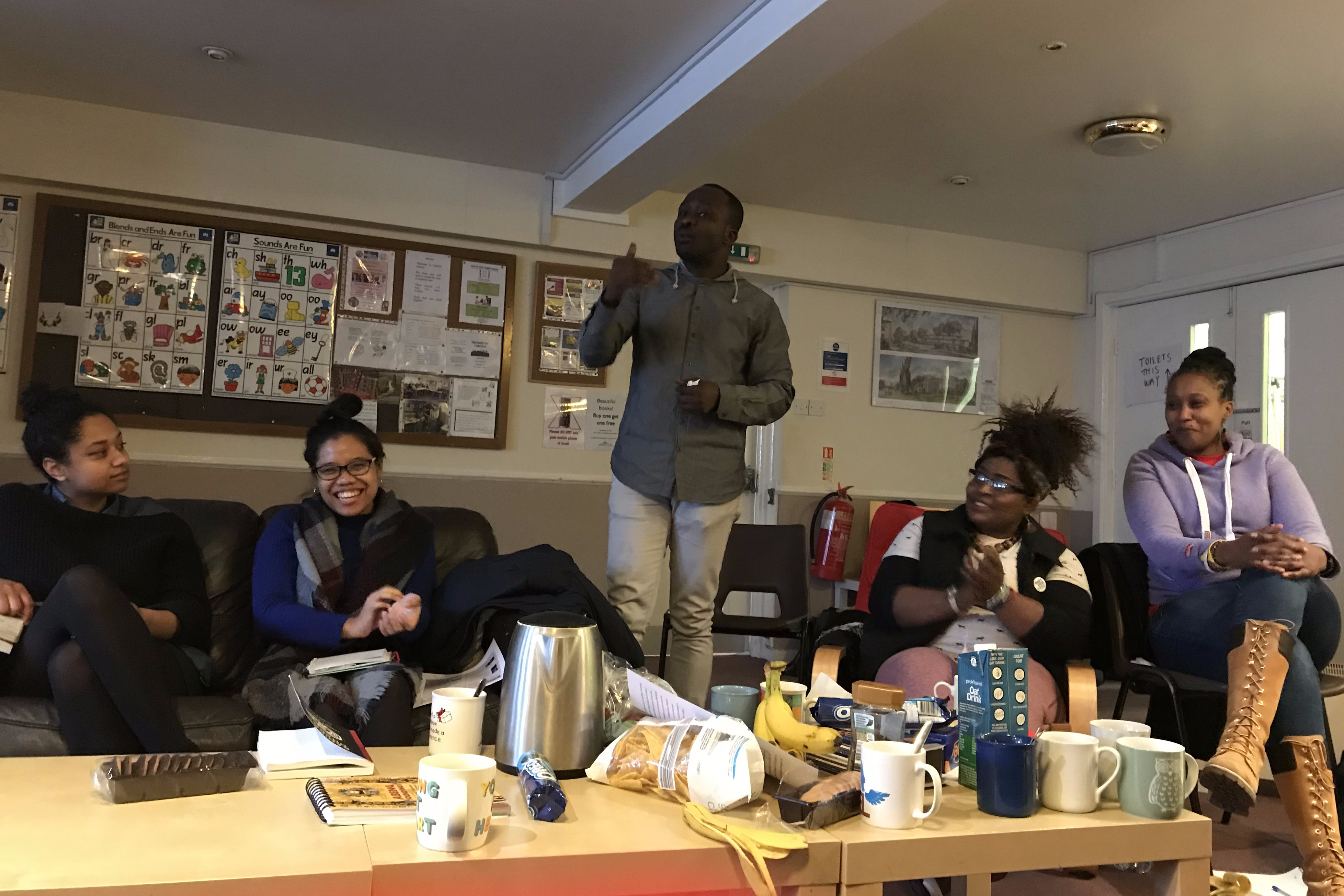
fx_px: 1120
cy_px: 410
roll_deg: -3.4
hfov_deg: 61.9
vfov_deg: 43.6
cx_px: 675
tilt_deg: +4.9
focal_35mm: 30
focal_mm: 3.99
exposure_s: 1/6
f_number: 1.8
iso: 100
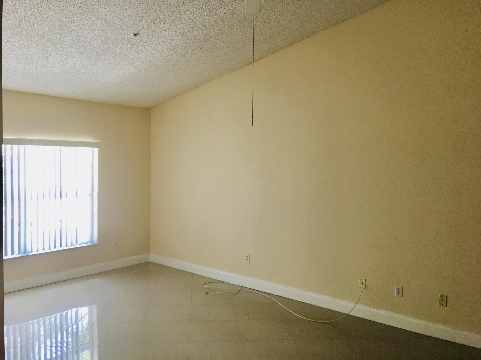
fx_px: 403
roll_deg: -0.3
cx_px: 240
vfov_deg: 48.2
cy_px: 180
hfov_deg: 61.7
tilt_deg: -0.8
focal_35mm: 29
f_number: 2.2
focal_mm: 4.15
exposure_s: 1/15
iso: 25
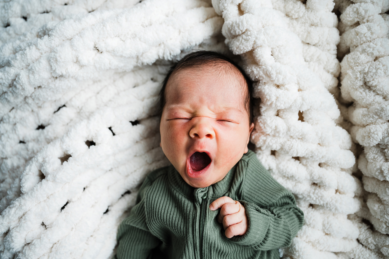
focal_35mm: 25
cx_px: 194
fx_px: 273
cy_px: 123
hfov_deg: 71.0
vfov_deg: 50.8
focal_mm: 24
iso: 1600
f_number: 2.8
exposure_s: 1/320
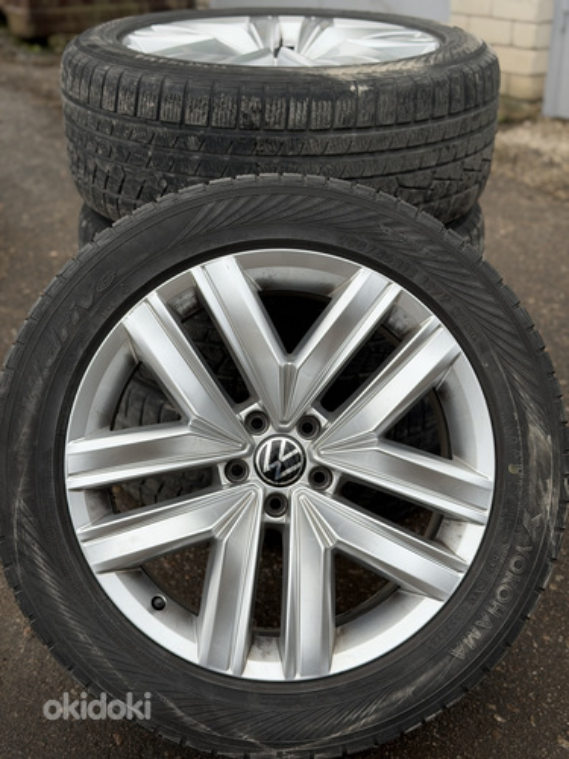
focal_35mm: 48
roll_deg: +0.4
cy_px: 380
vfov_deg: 39.7
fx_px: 1052
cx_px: 284
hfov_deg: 30.3
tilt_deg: -25.4
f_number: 1.78
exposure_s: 1/174
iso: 64
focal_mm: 6.76
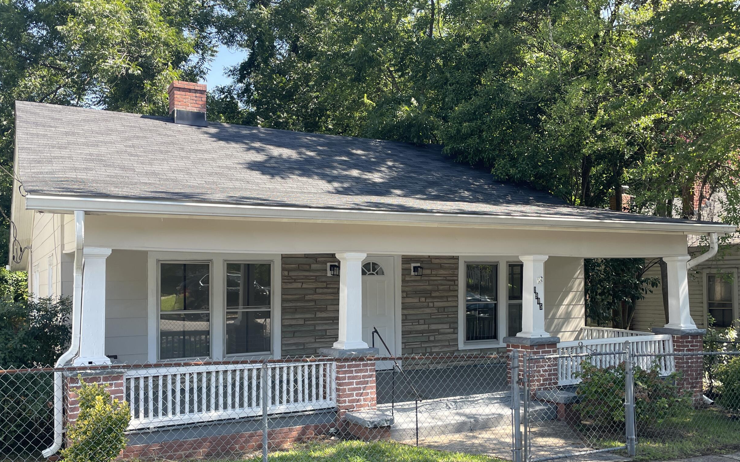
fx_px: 686
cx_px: 361
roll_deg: +0.7
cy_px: 278
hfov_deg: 56.7
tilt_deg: +1.3
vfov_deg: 37.1
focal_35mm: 34
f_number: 1.6
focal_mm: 4.2
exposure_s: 1/504
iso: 32
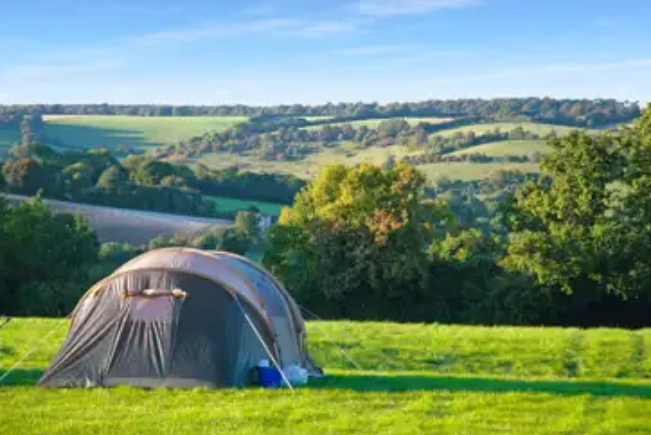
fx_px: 1892
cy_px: 204
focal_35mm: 105
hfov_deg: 19.5
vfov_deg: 13.1
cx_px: 327
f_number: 4.5
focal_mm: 65
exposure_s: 1/400
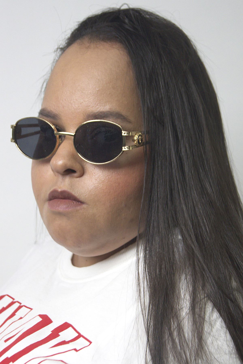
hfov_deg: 20.2
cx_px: 122
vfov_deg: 29.9
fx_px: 683
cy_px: 182
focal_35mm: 68
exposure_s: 1/80
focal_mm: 45
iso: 200
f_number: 7
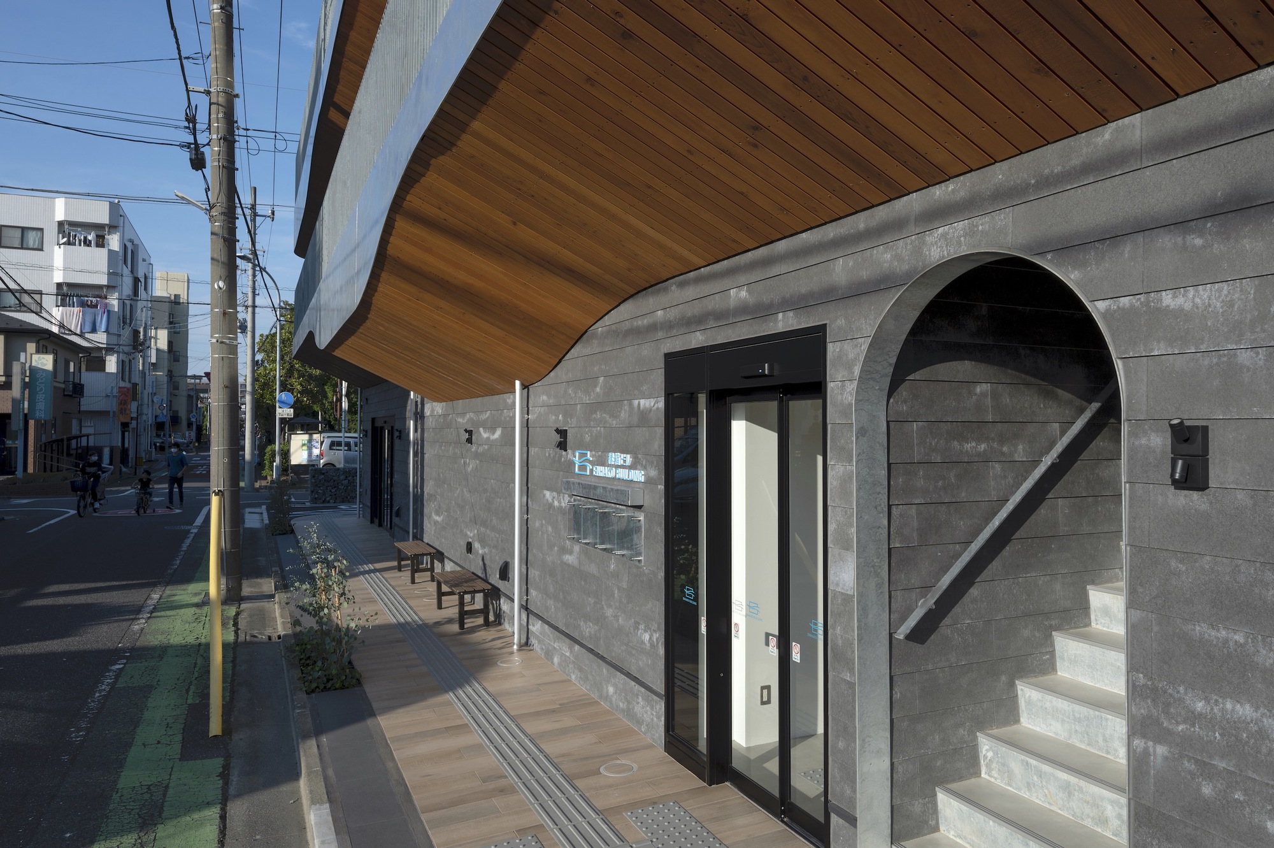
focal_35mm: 22
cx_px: 637
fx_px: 778
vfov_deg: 57.2
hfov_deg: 78.6
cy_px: 424
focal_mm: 22
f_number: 10
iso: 125
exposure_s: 1/250
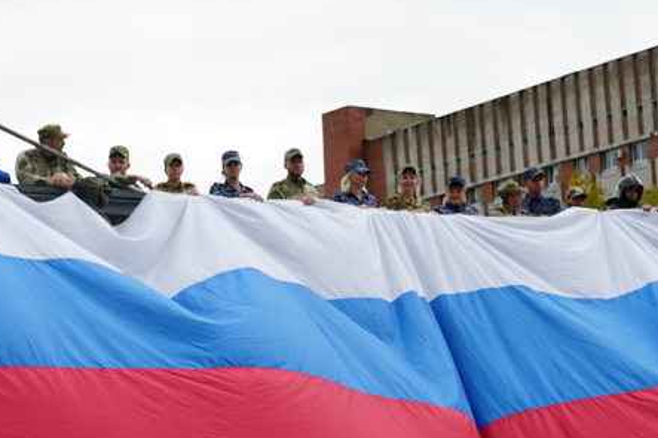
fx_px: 2046
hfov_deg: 18.2
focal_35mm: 112
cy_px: 339
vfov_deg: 12.2
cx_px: 227
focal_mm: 44
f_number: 7.1
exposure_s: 1/125
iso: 100
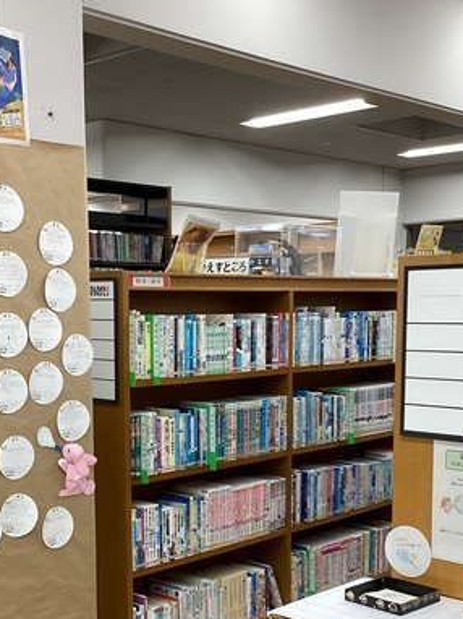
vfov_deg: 36.4
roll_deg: -0.2
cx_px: 201
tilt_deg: -8.0
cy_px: 426
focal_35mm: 52
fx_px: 928
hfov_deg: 28.0
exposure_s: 1/50
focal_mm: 3.3
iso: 80
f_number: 2.4
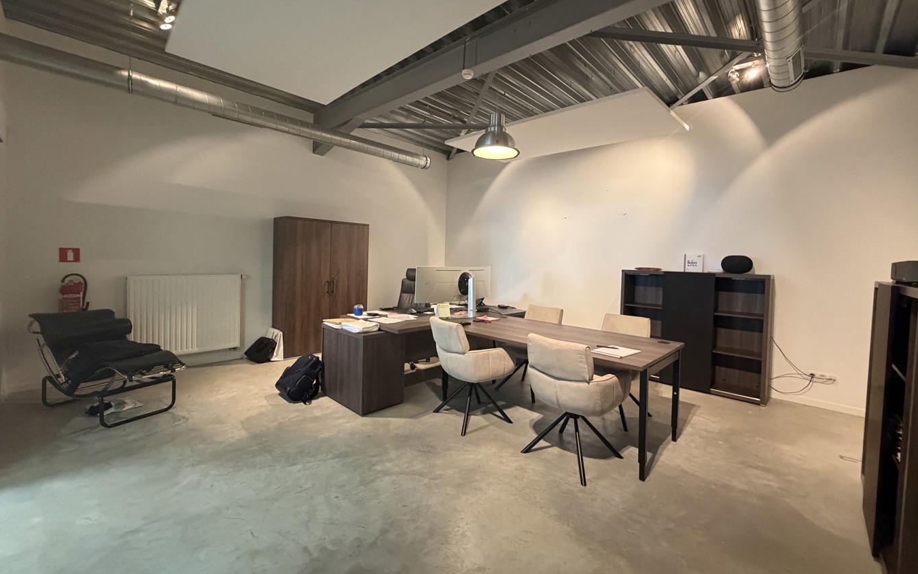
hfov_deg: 101.5
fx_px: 375
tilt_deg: -1.1
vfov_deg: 74.7
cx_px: 461
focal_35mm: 15
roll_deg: -2.5
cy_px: 269
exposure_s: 1/50
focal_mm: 2.22
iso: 640
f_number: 2.2
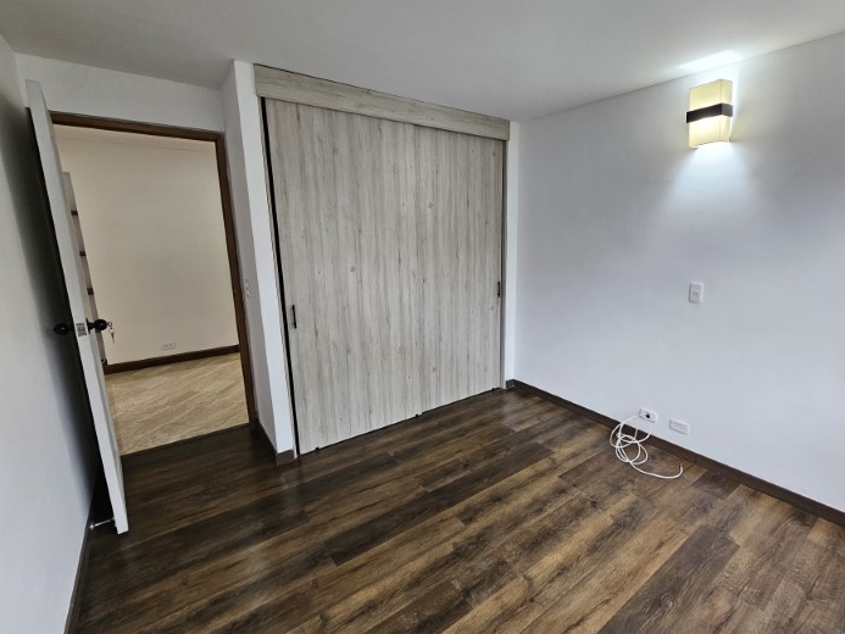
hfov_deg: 97.7
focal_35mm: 15
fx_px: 366
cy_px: 316
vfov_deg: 81.8
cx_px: 473
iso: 125
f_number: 2.2
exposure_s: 1/77.4
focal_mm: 2.2
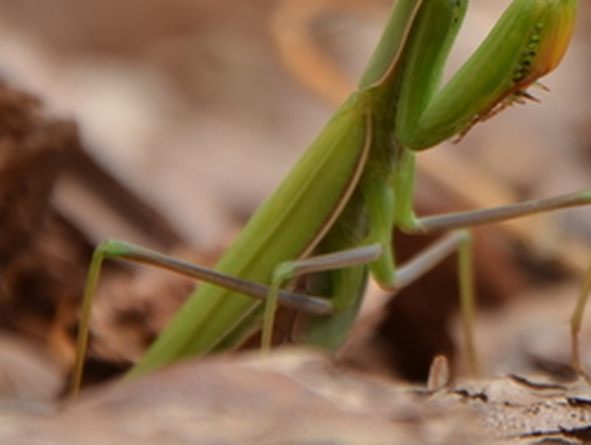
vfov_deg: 2.7
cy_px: -193
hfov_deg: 3.6
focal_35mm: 542
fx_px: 9267
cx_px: 721
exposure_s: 1/250
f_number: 5.6
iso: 100
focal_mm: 98
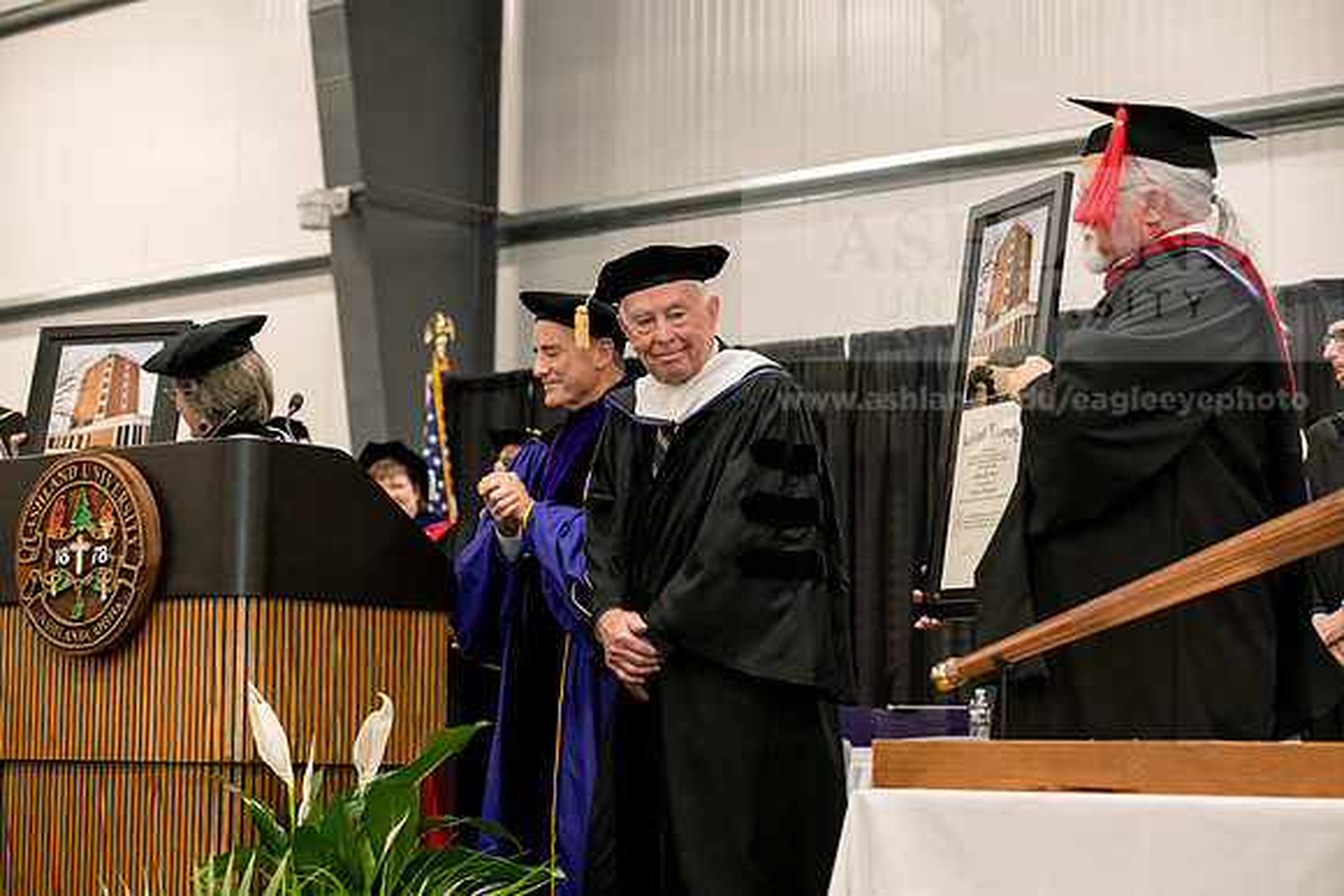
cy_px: 448
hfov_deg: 28.8
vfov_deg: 19.5
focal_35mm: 70
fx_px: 2614
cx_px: 672
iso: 3200
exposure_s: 1/200
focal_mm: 70
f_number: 4.5
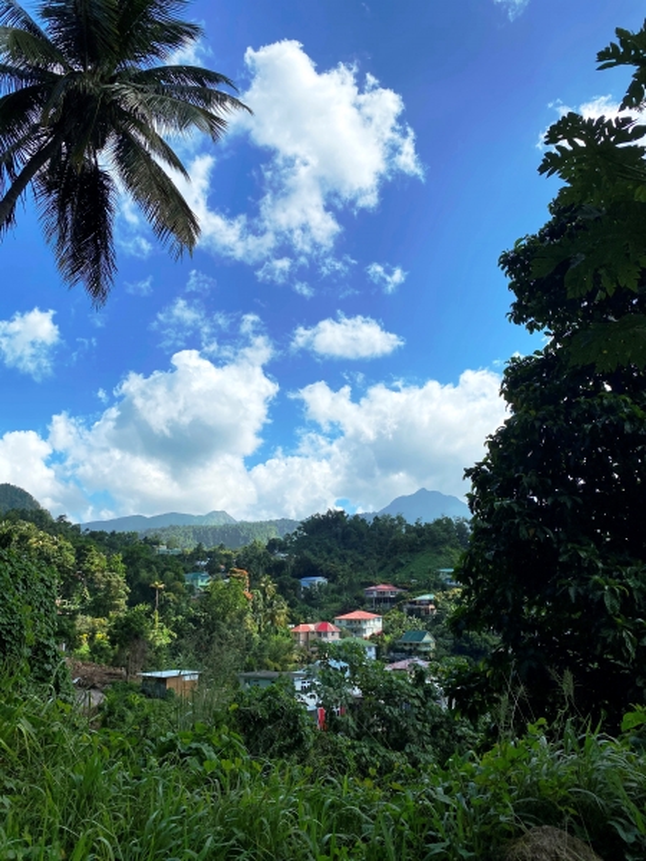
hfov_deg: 53.1
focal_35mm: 26
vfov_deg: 67.3
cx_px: 323
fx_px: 647
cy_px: 430
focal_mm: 4.25
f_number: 1.8
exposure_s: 1/4000
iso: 32
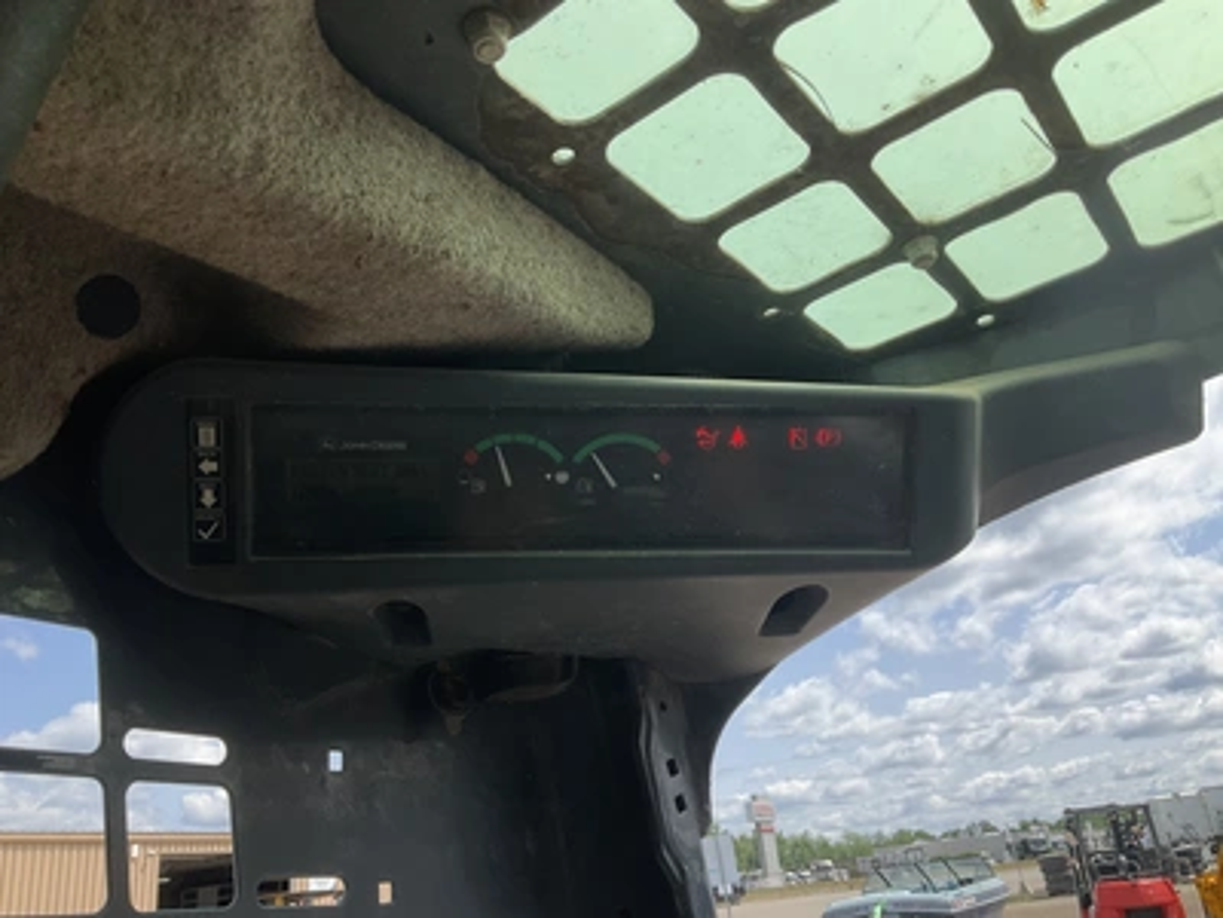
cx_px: 612
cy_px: 459
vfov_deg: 48.2
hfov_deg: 61.7
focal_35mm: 29
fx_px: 1025
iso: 25
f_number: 1.8
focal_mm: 3
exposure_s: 1/1342
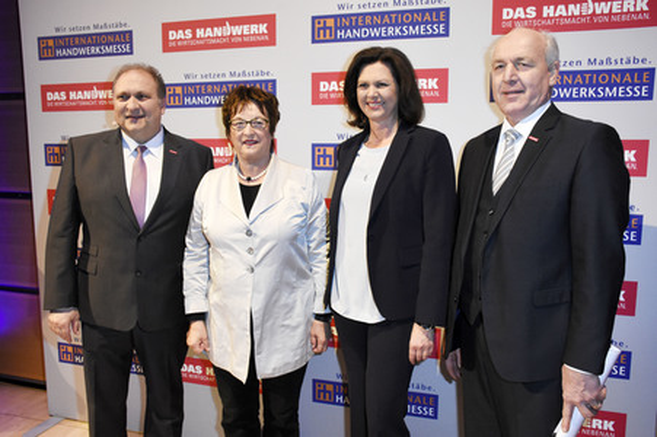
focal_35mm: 30
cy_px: 218
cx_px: 328
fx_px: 547
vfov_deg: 43.5
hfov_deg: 62.0
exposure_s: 1/60
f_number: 6.3
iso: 3200
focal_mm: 20
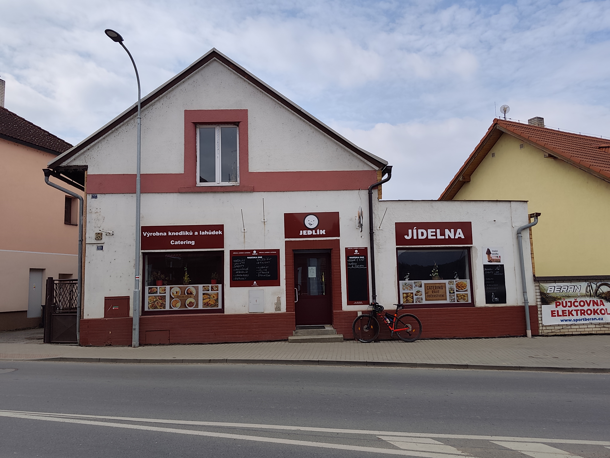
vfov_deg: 49.7
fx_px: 493
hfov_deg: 63.4
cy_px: 229
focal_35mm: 28
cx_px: 305
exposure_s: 1/1012
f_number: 1.7
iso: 50
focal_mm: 6.07
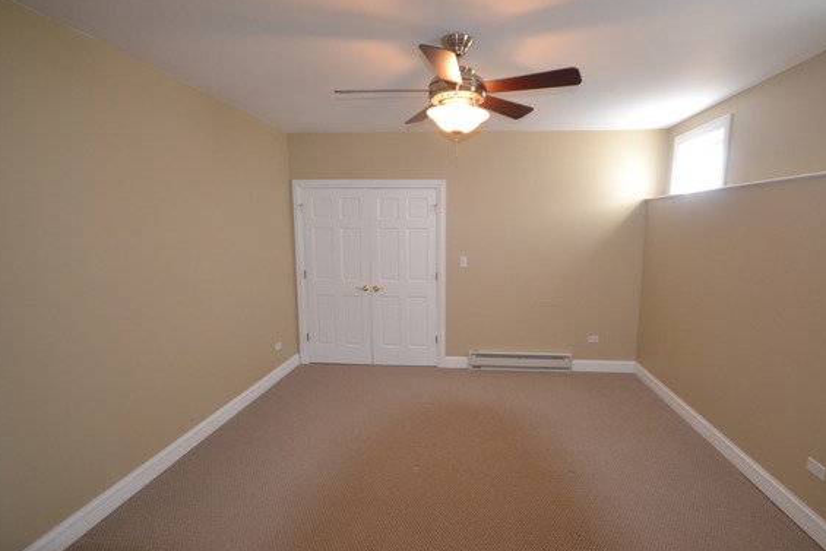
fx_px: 390
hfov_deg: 92.9
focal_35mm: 17
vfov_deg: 70.5
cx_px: 458
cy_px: 281
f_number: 4
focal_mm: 10
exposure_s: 1/60
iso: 720
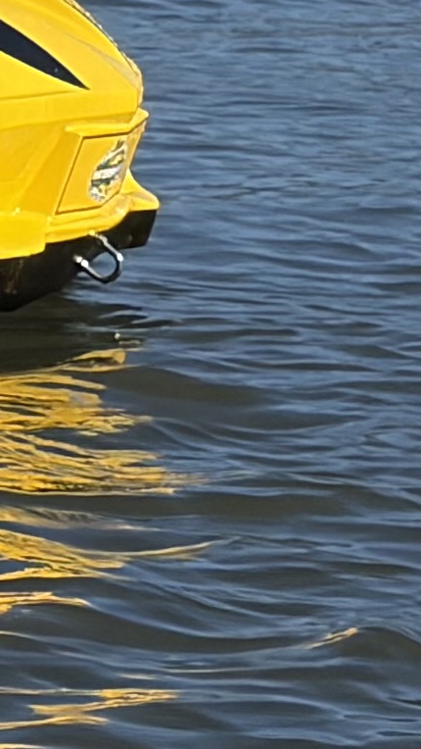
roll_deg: -1.5
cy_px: -495
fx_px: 5931
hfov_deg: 3.9
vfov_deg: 7.1
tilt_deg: +0.3
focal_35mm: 299
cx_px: -1098
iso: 32
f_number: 1.6
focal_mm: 5.96
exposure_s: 1/3448
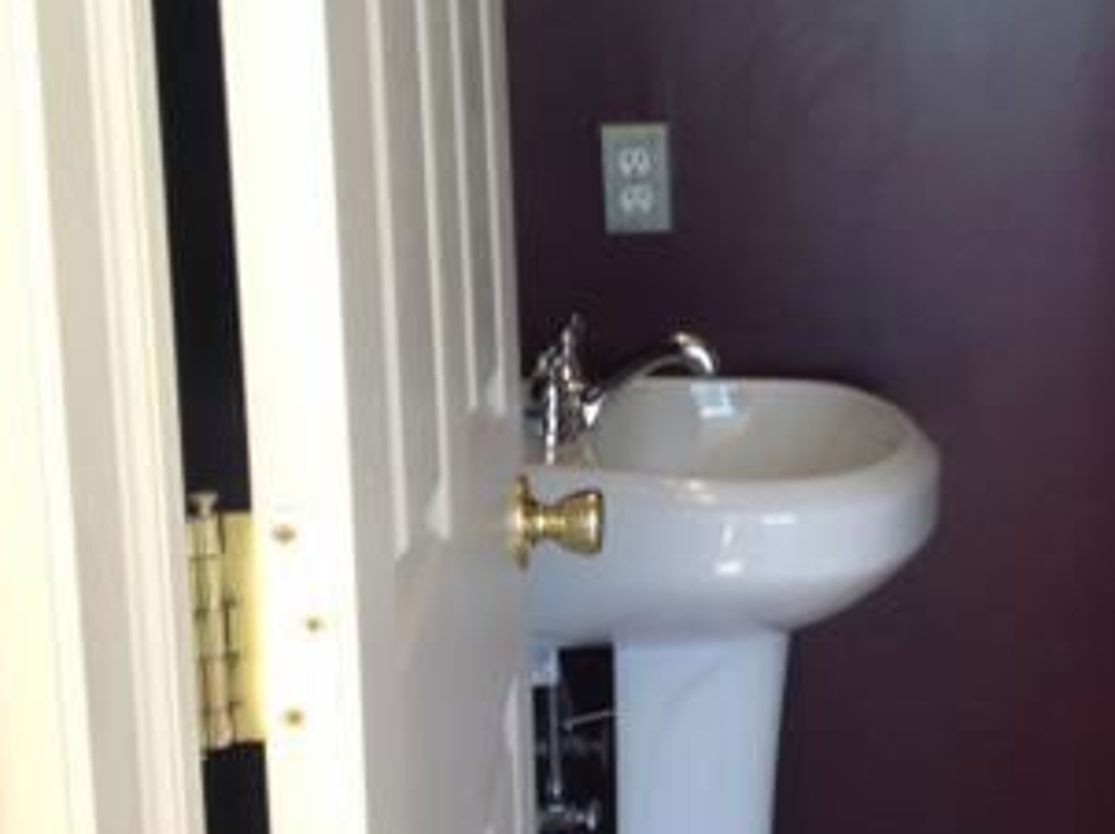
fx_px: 2253
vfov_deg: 21.0
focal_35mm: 70
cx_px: 1133
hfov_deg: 26.2
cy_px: 347
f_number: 2.4
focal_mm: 4.12
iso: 64
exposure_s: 1/20
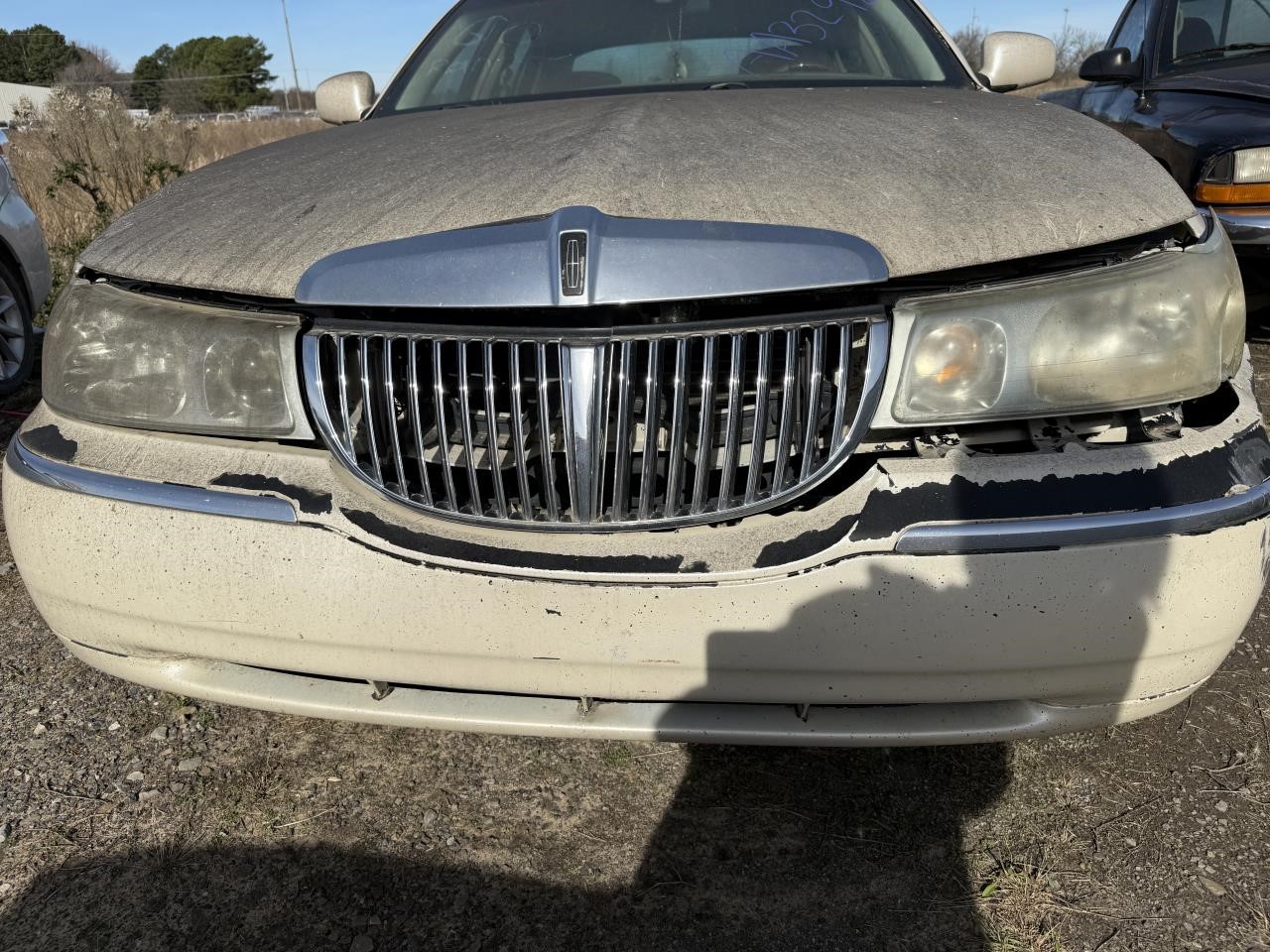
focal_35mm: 24
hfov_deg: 71.6
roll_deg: +2.4
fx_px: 881
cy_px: 476
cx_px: 635
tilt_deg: -22.5
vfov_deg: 56.8
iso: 80
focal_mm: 6.76
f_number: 1.78
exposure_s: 1/6711
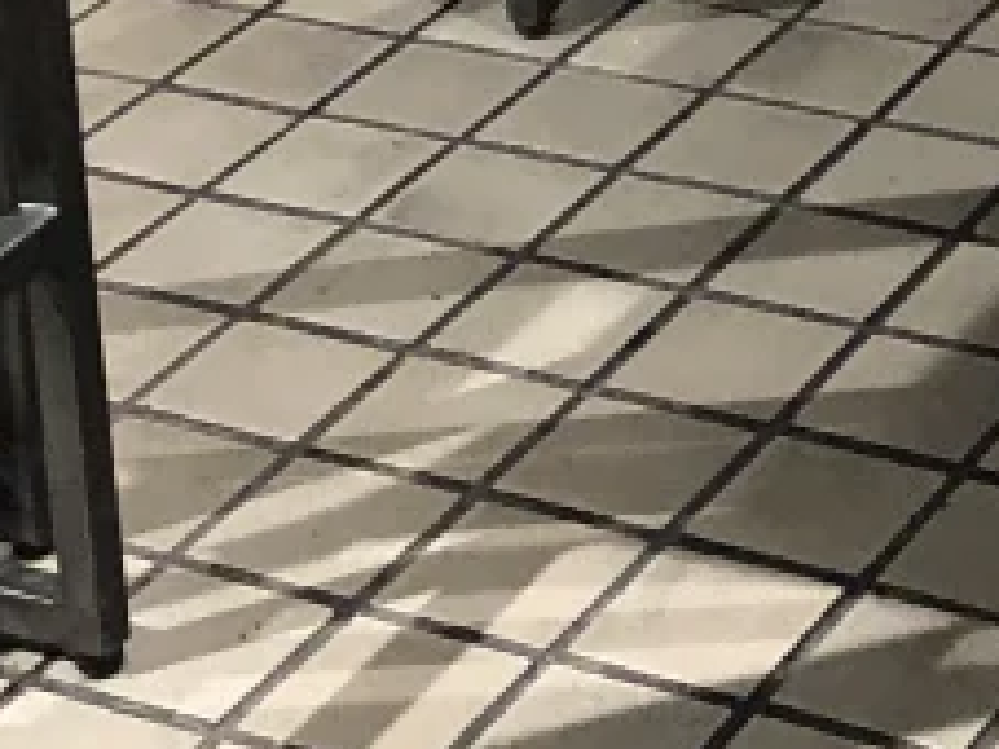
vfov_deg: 8.9
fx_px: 4269
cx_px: 871
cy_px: -1154
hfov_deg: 13.2
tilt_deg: -7.2
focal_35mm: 148
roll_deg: +2.3
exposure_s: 1/15
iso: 80
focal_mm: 4
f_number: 1.8
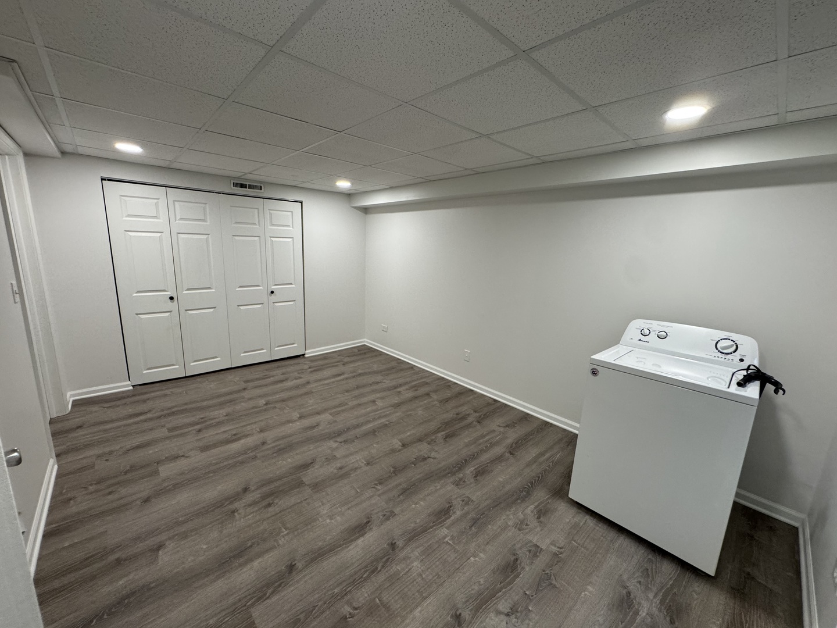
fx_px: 339
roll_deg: -2.4
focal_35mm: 14
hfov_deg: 102.1
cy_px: 314
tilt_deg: -11.5
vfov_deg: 85.7
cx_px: 418
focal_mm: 2.22
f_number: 2.2
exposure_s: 1/120
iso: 250
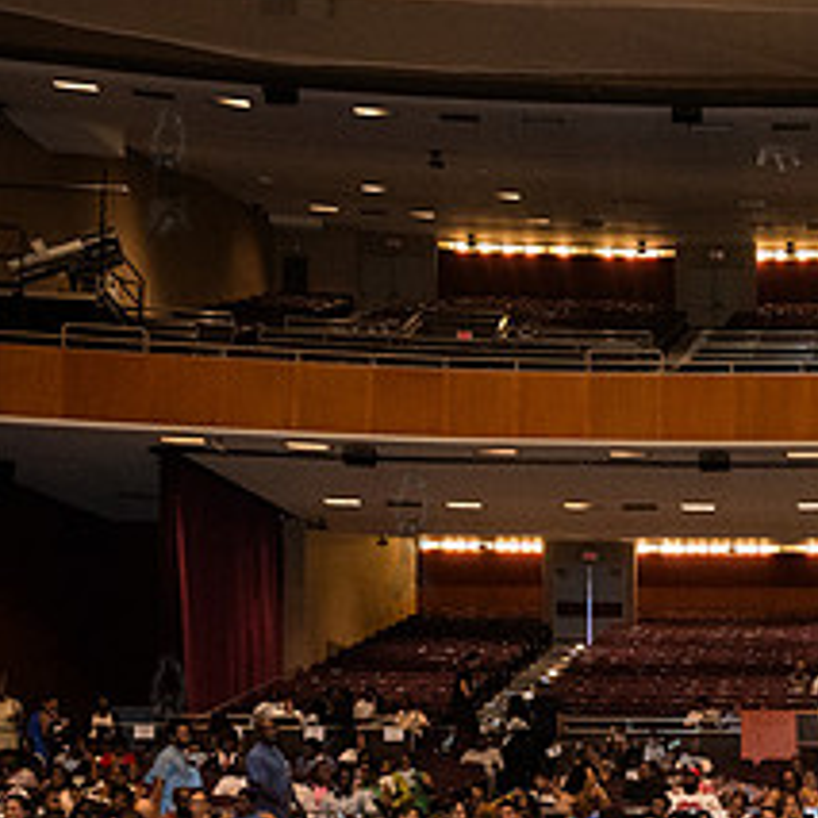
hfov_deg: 26.9
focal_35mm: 60
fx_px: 1604
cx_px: 829
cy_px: 784
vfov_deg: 27.3
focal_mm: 24
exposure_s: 1/160
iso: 8000
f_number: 3.5
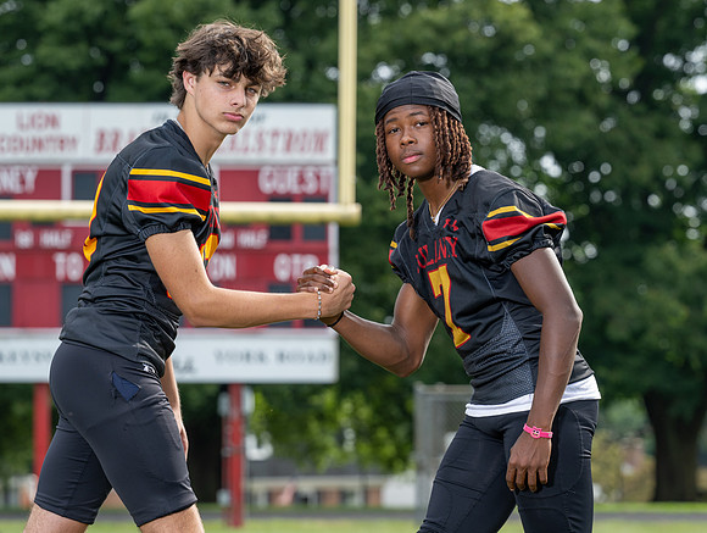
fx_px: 3776
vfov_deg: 8.1
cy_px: 303
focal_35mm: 185
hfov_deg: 10.7
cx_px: 377
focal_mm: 145
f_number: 5.6
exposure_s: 1/160
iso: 100
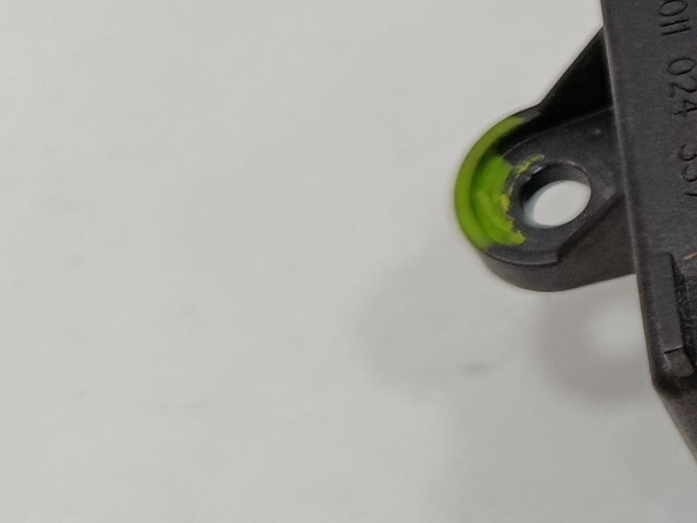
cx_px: 1201
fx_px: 2094
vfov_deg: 14.1
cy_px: 88
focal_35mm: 104
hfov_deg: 16.3
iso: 866
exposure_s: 1/100
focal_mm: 5.24
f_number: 1.7
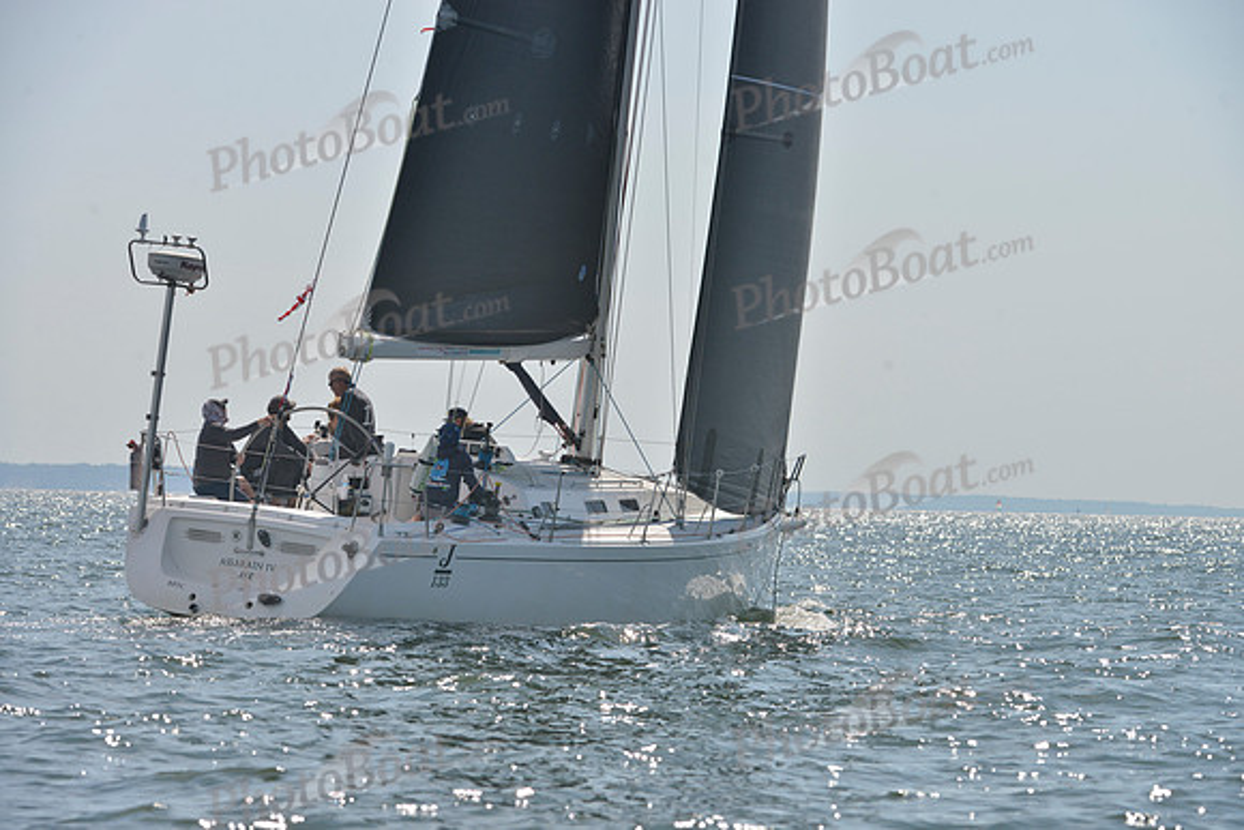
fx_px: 6912
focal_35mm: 200
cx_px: 622
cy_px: 415
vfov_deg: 6.9
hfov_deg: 10.3
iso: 280
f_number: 9
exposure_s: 1/1000
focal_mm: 200
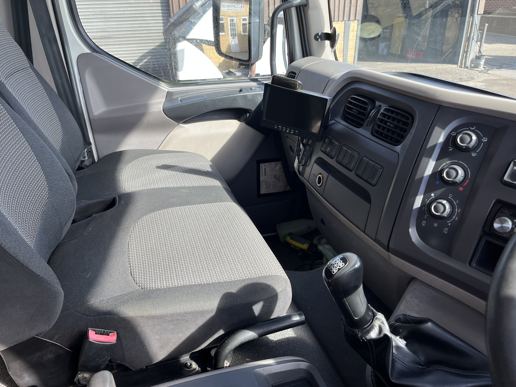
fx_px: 402
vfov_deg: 51.4
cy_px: 193
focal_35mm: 27
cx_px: 250
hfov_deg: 65.3
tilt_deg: -25.2
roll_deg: +1.0
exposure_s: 1/373
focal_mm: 5.1
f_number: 1.6
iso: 50
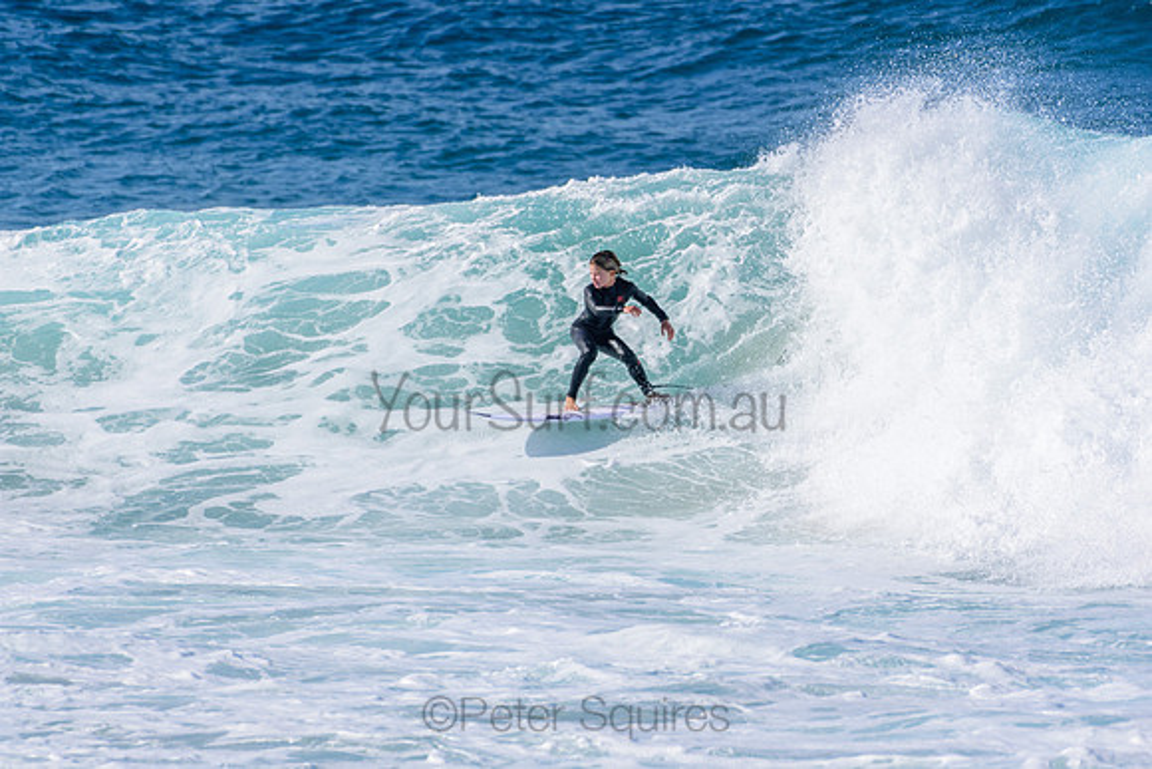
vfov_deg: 1.8
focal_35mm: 750
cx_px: 576
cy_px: 384
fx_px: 24004
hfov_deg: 2.7
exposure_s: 1/2000
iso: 220
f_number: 5.6
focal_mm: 500
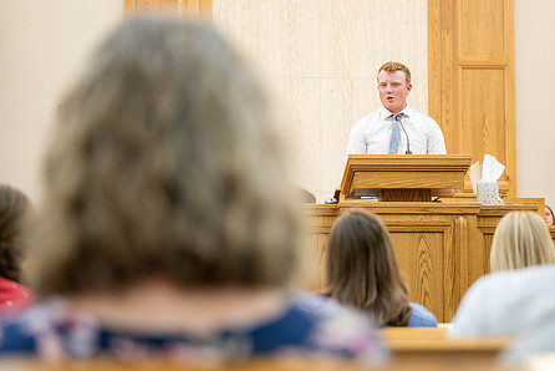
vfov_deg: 15.0
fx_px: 1404
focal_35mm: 91
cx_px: 304
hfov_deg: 22.4
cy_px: 171
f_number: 2.8
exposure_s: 1/320
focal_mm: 70
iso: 3200
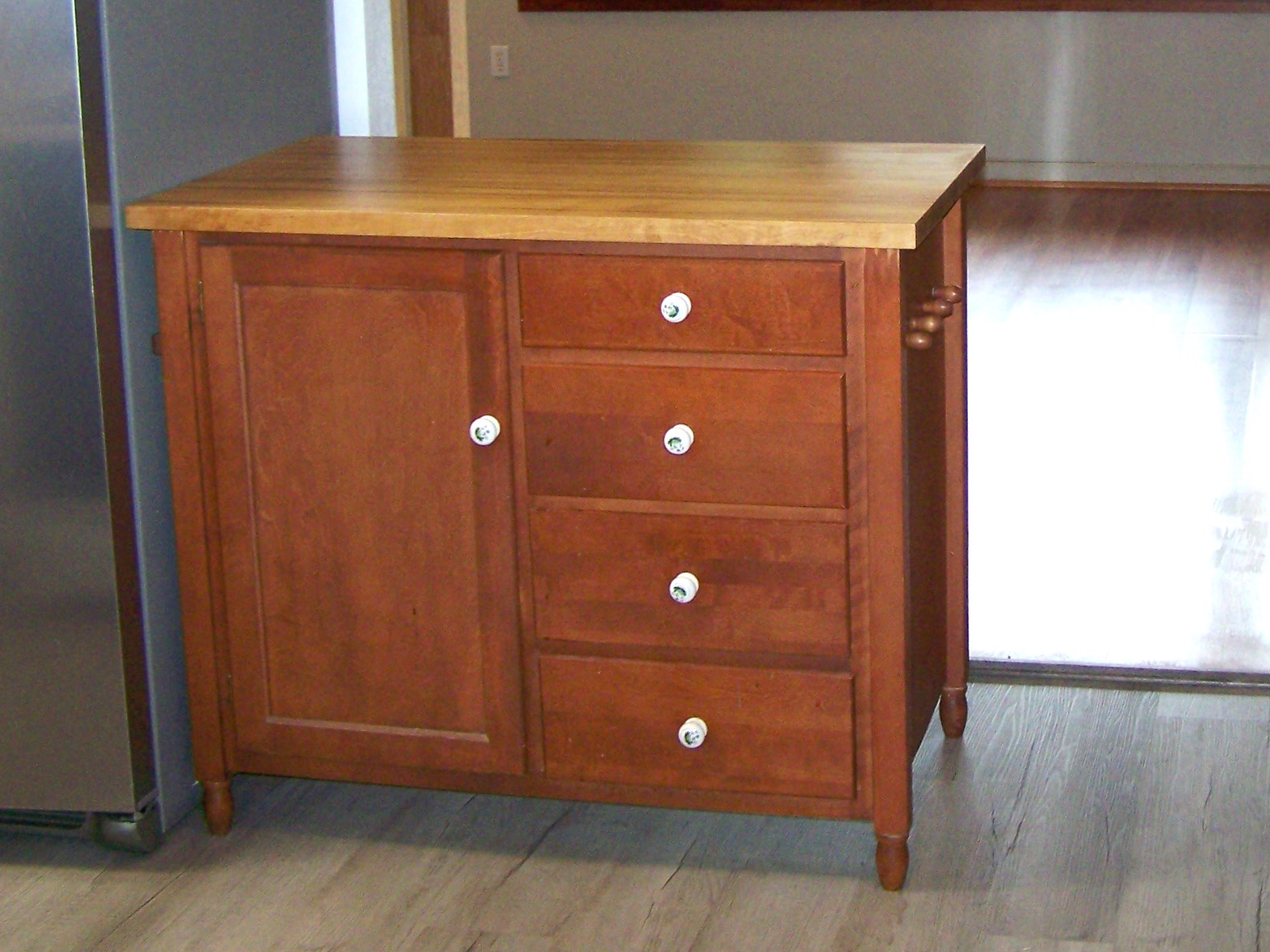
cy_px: 221
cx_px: 960
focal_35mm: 62
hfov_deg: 30.6
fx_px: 2274
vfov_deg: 23.4
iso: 160
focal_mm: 6.3
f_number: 2.8
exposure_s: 1/60
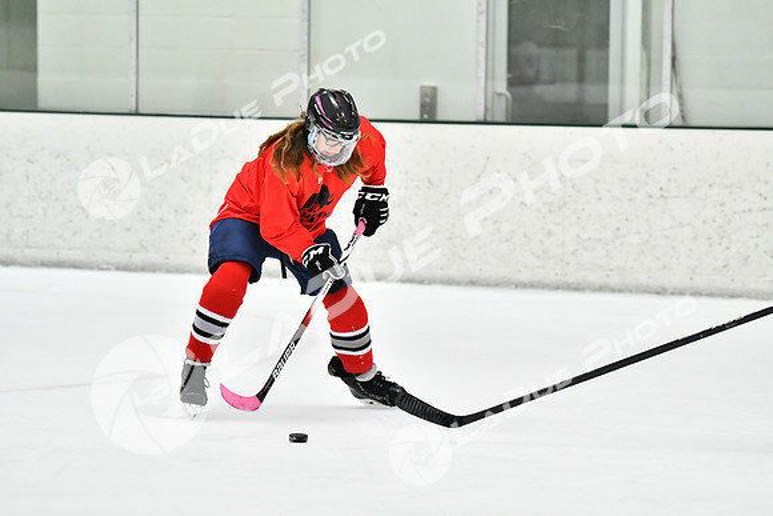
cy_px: 258
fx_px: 4832
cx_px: 386
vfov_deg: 6.1
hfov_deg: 9.1
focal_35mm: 225
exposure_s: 1/1600
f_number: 2.8
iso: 6400
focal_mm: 150
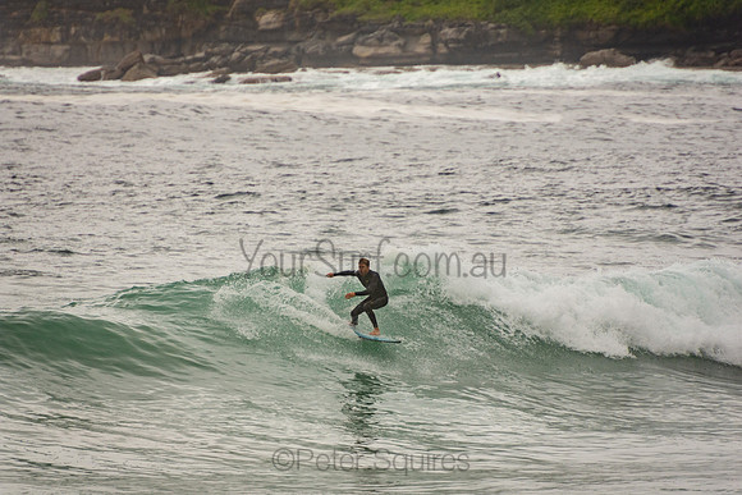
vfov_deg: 2.3
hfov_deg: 3.4
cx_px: 371
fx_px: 12369
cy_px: 248
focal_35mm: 600
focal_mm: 400
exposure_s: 1/1250
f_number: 5.6
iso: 250
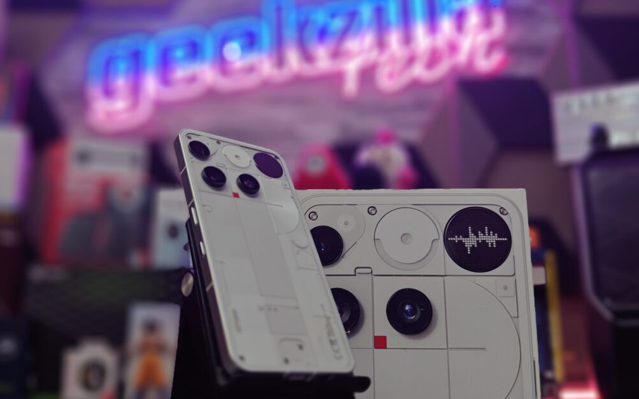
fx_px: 662
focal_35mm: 38
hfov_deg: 51.5
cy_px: 200
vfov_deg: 33.6
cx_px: 321
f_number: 1.4
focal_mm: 8.29
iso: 160
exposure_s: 1/60
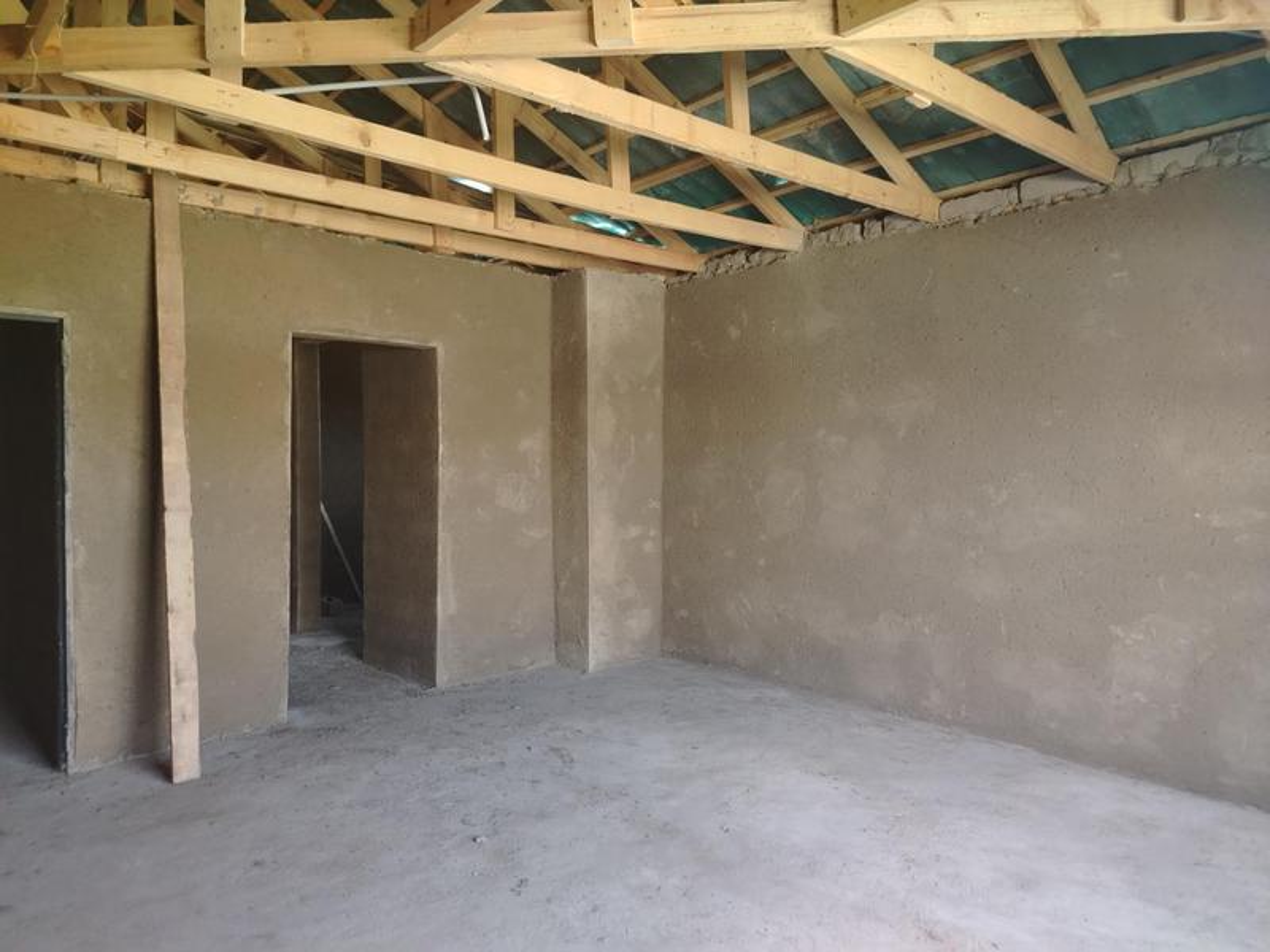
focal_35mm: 24
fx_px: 881
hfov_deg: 71.6
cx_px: 635
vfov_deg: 56.8
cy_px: 476
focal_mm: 5.25
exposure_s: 1/100
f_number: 1.75
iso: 1797
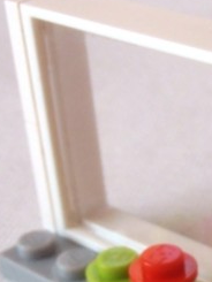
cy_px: 261
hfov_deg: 10.7
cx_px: 271
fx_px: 1110
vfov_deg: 14.3
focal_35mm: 136
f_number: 3.9
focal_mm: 6.61
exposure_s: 1/40
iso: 80
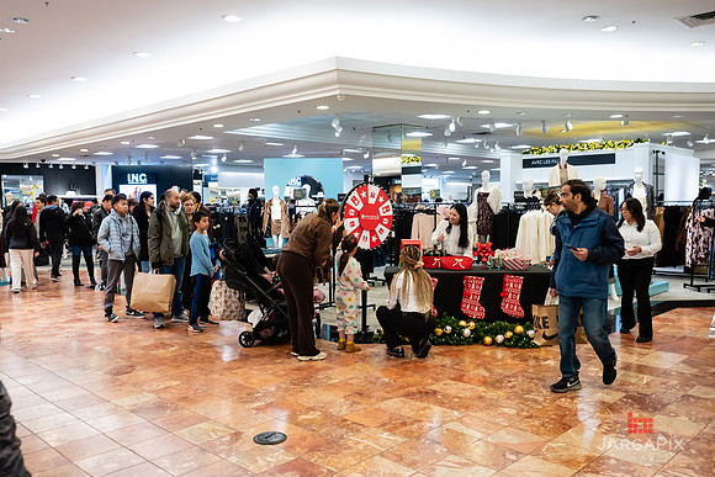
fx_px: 602
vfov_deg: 43.2
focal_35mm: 30
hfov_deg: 61.4
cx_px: 358
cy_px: 238
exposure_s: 1/125
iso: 1000
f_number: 3.2
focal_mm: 28
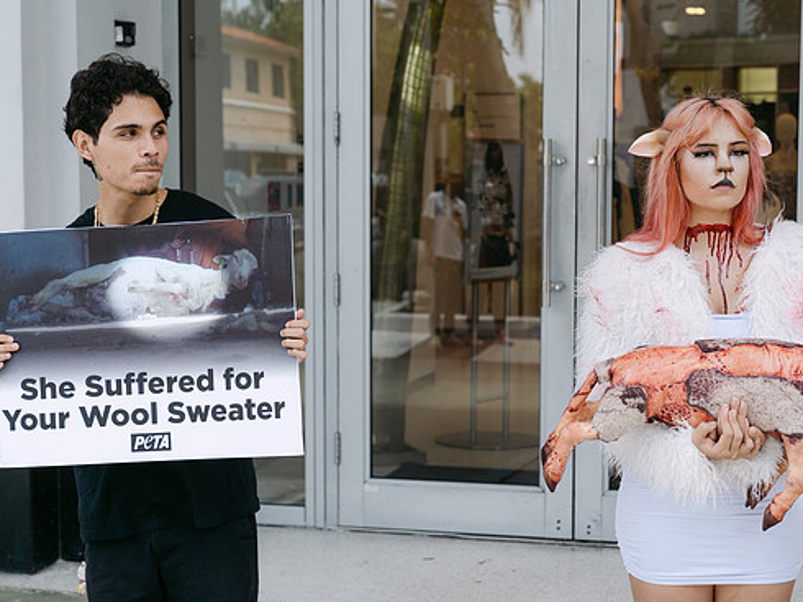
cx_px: 452
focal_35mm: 72
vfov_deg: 20.4
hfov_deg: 27.0
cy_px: 314
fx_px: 1669
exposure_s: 1/400
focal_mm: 62
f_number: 5.6
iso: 400
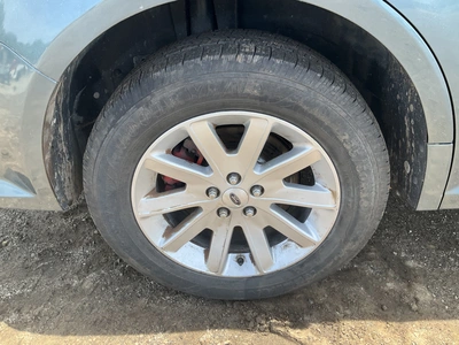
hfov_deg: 61.7
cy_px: 172
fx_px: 385
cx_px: 230
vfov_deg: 48.2
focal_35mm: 29
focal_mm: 3
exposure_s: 1/222
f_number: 1.8
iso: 20
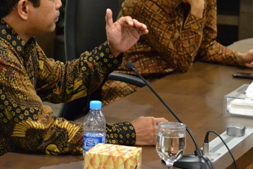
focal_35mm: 170
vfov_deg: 8.1
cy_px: 42
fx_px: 1194
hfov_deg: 12.1
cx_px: 80
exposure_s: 1/40
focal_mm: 65
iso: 3200
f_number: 4.5
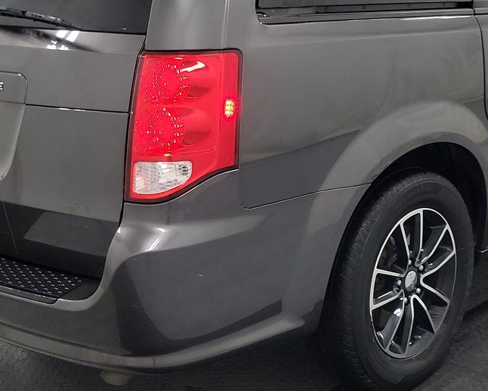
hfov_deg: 32.2
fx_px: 838
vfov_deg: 25.9
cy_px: 96
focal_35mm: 58
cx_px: 323
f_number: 1.8
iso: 300
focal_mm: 6.7
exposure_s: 1/59
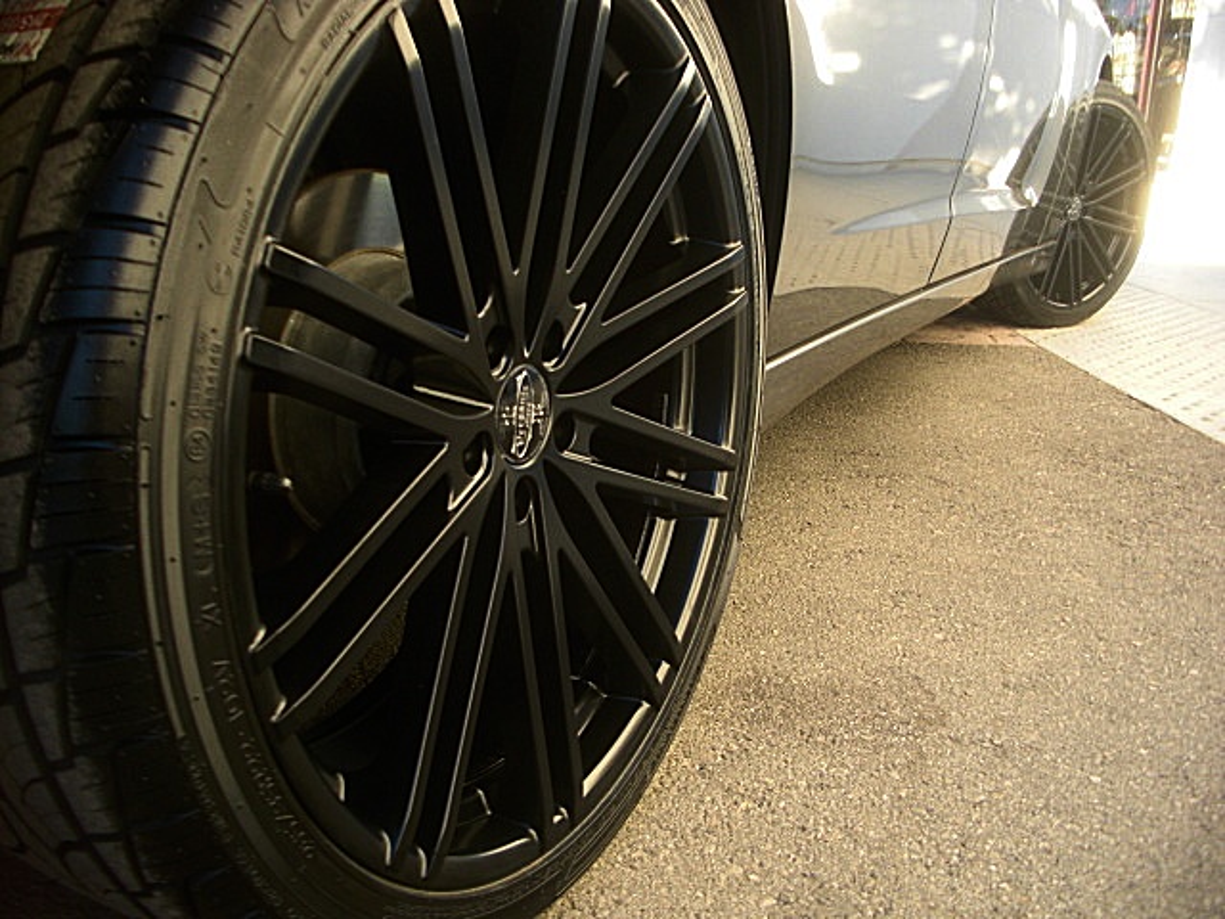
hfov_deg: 51.4
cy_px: 460
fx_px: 1274
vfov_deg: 39.7
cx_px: 612
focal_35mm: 36
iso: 100
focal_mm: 6.3
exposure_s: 1/100
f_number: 2.8
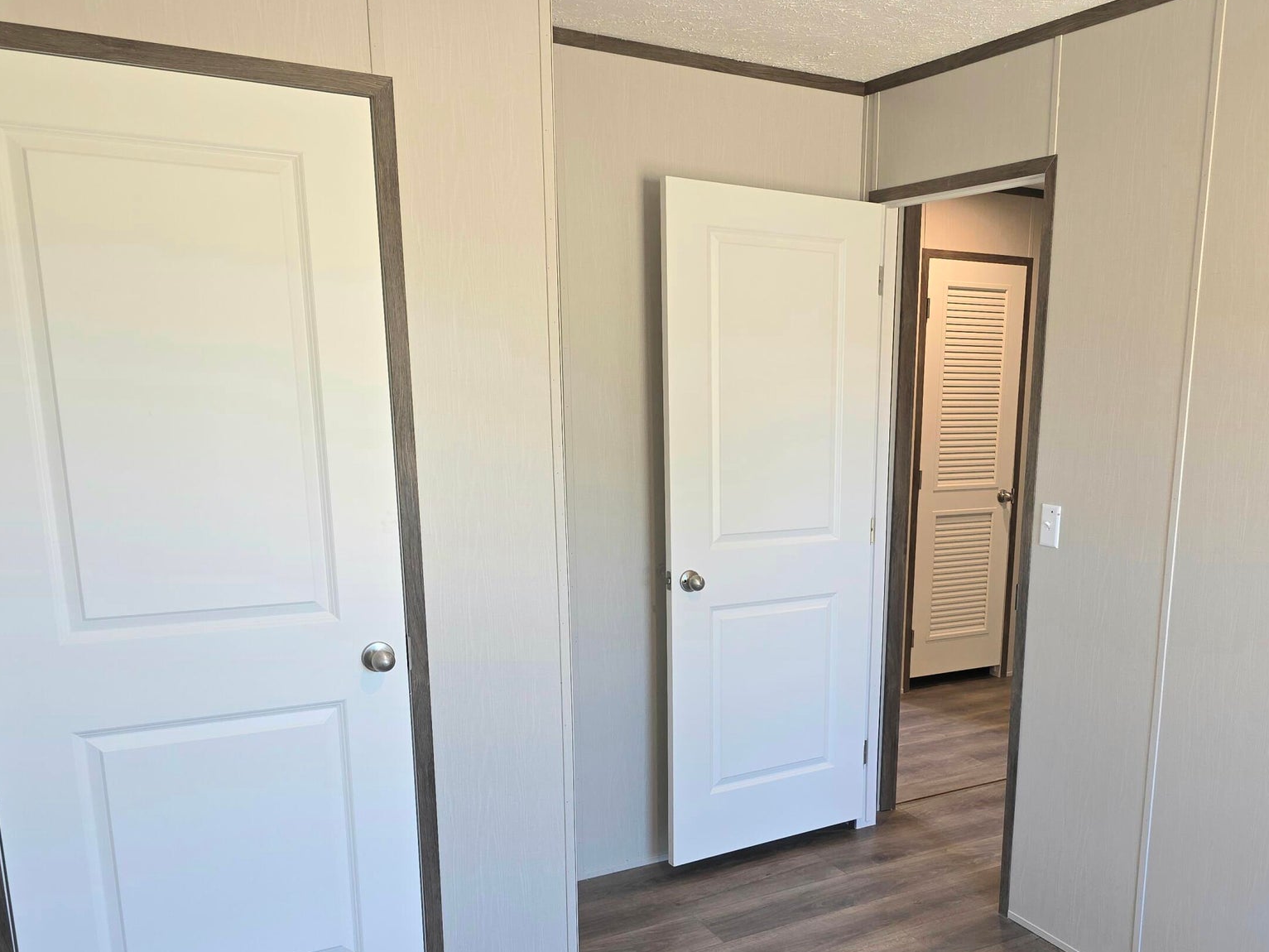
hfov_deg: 56.0
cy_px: 652
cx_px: 812
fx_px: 1173
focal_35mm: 32
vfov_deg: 43.4
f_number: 1.7
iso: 64
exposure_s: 1/60.2
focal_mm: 6.3
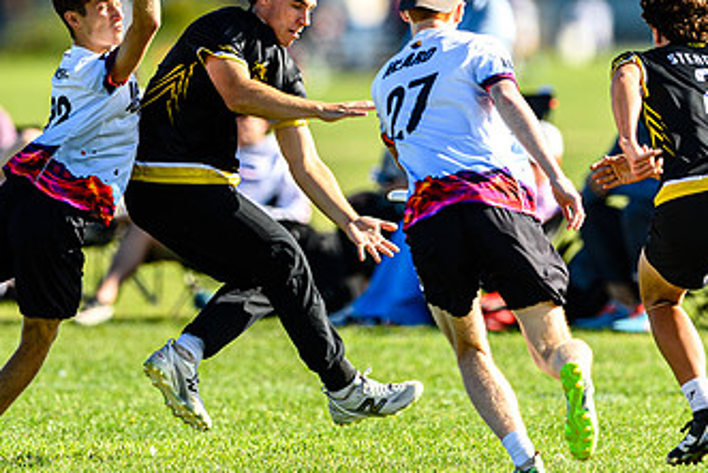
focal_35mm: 966
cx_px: 239
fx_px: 19005
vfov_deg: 1.4
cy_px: 114
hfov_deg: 2.1
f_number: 3.2
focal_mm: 400
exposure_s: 1/1250
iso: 100
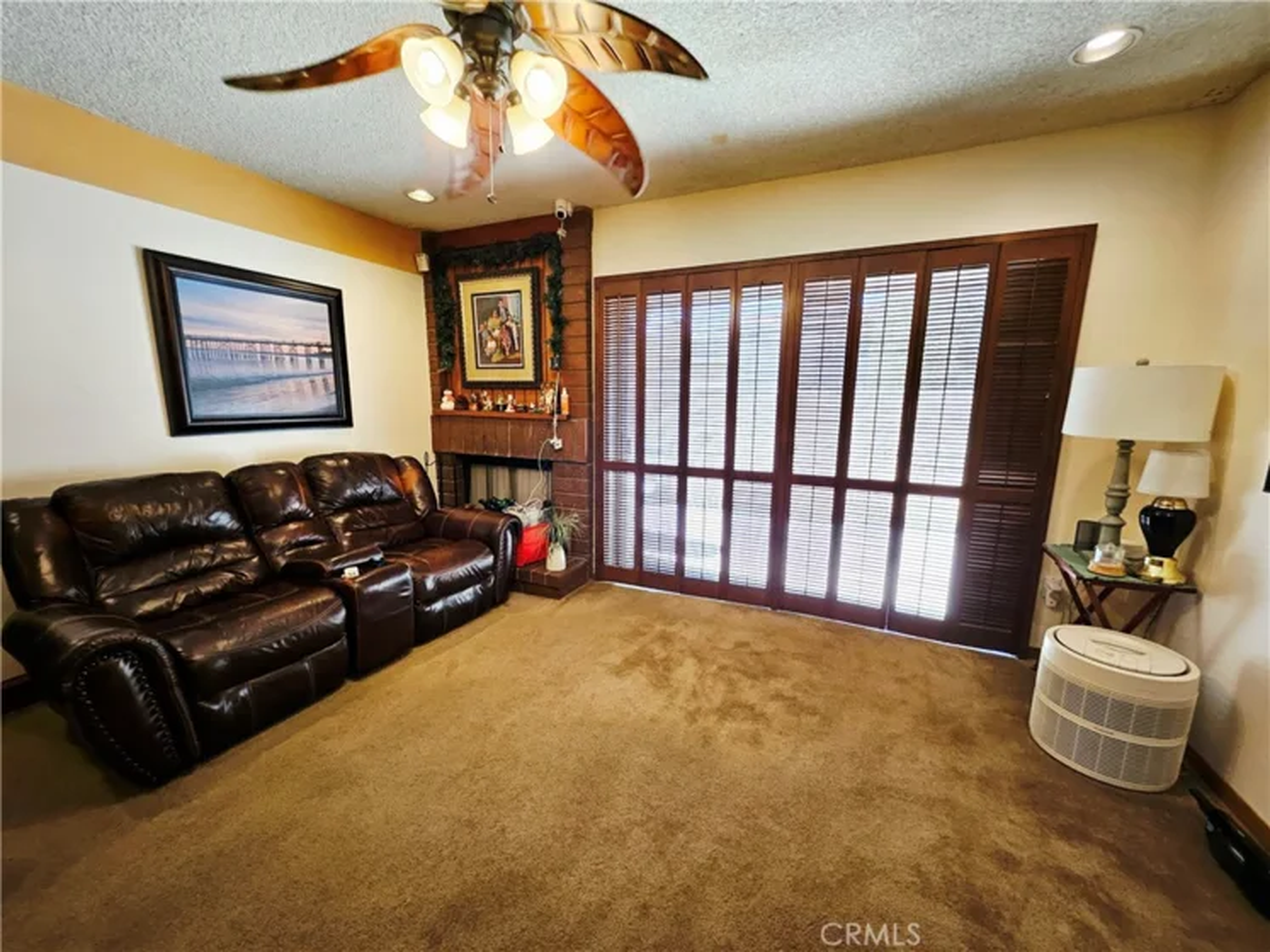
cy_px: 476
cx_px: 635
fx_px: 477
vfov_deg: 89.9
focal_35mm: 13
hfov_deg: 106.2
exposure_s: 1/60.2
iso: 125
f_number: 2.2
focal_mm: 1.74
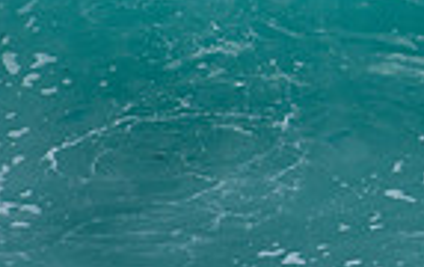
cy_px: -105
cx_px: 715
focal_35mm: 2477
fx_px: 28679
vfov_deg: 0.5
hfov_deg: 0.8
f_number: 5.6
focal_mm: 400
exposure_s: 1/2000
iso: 500
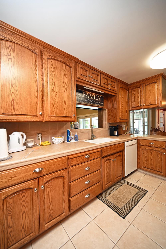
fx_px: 97
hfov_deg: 81.2
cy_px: 124
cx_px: 83
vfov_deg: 104.3
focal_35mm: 14
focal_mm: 14
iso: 560
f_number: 4
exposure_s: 1/60
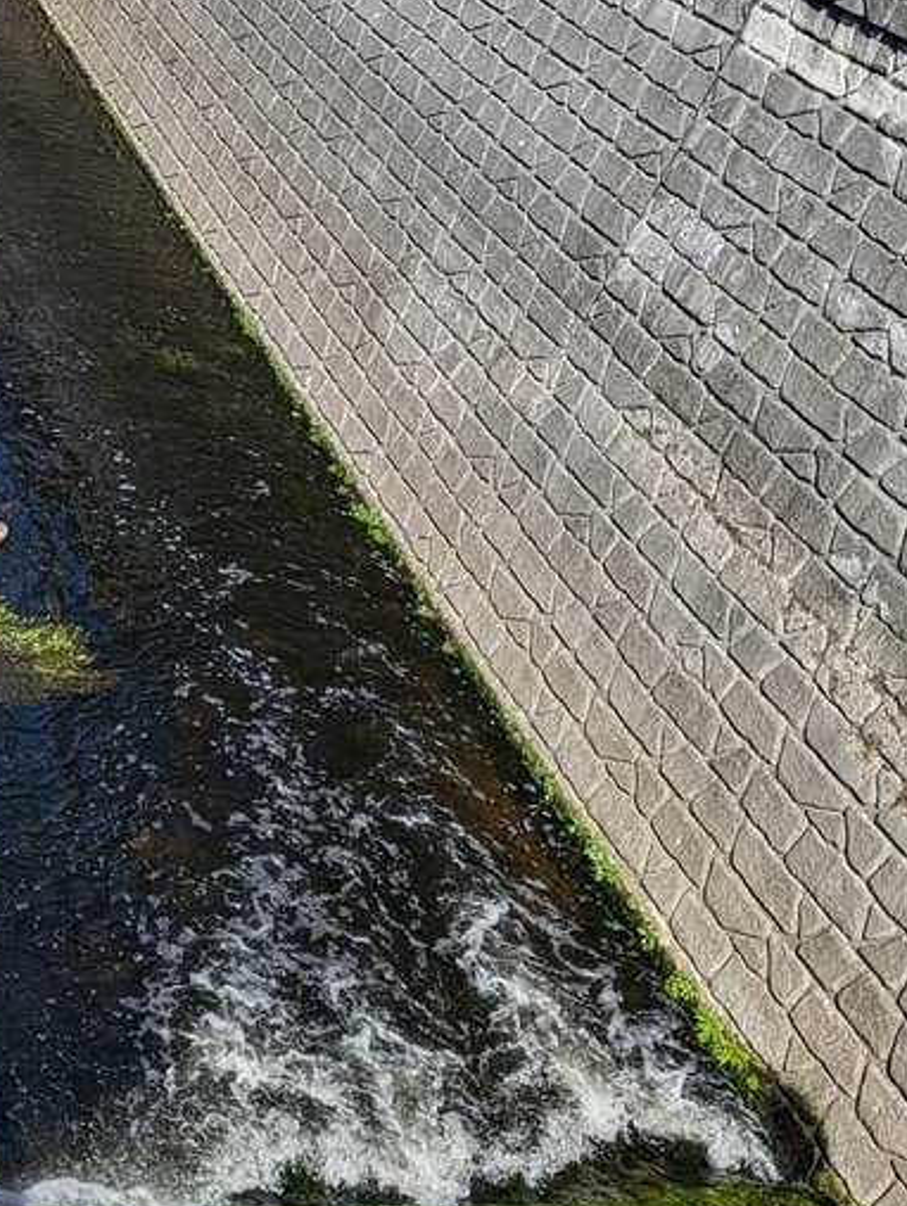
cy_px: 116
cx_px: 198
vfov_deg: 31.1
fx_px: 2058
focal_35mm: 59
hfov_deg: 24.5
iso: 41
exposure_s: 1/2294
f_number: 1.89
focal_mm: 5.43
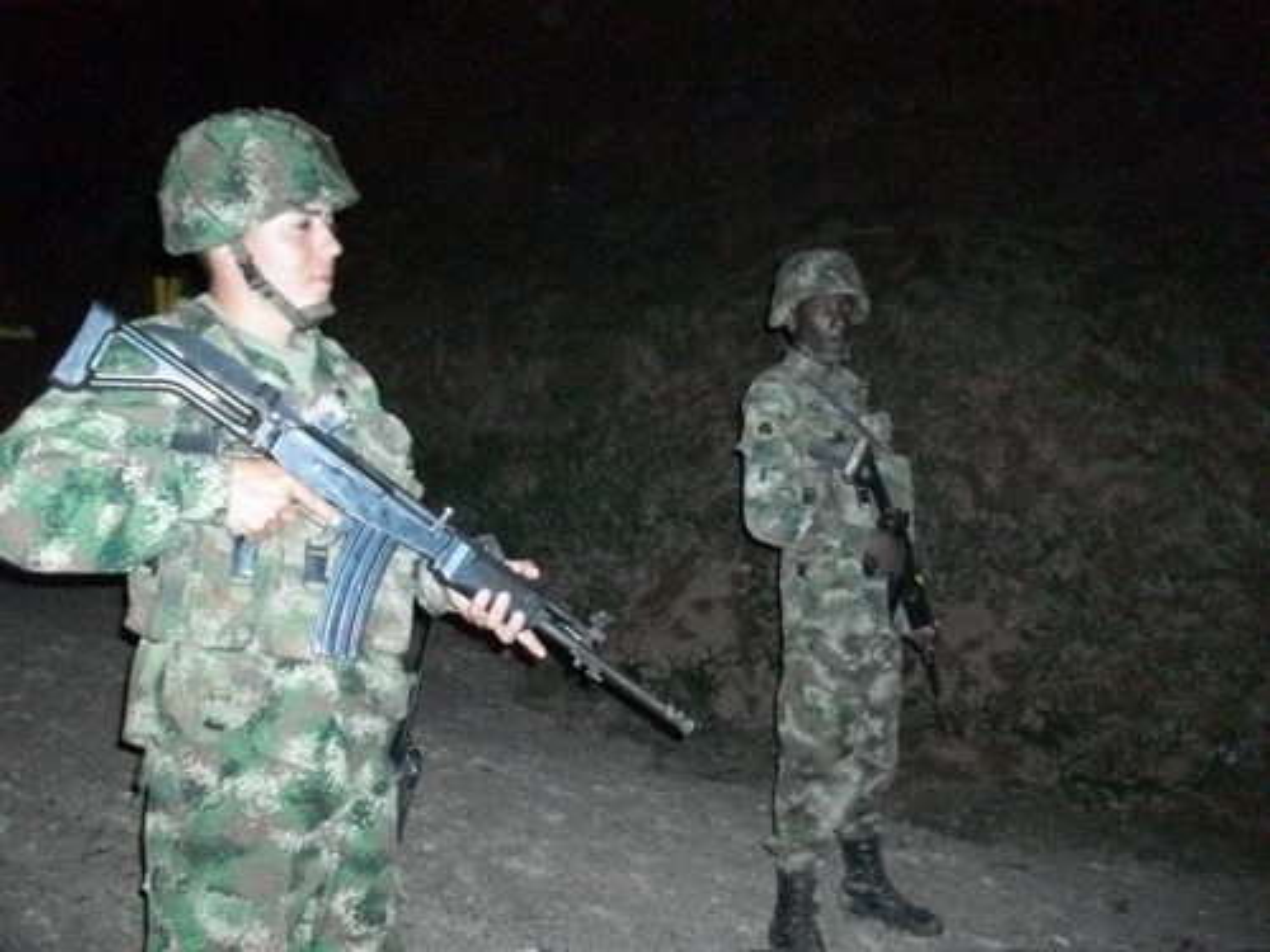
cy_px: 476
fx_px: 1174
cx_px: 635
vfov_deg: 44.2
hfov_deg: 56.8
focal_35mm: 32
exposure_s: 1/60
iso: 800
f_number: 2.8
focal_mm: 5.7
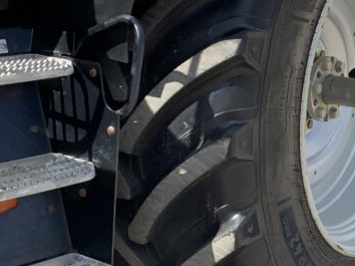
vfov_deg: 17.5
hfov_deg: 22.5
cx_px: 349
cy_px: 80
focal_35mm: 84
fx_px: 861
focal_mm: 3
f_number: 1.8
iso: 16
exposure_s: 1/1490
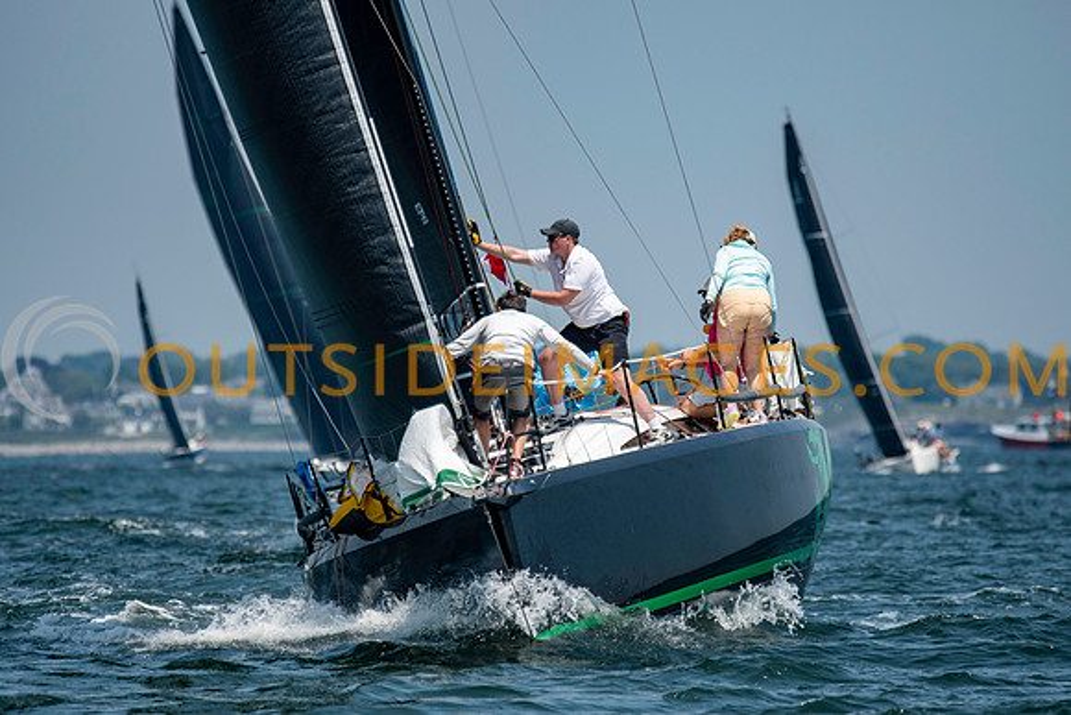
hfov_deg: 4.5
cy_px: 358
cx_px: 536
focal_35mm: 463
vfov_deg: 3.0
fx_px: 13766
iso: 200
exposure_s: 1/3200
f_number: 4
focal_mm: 300
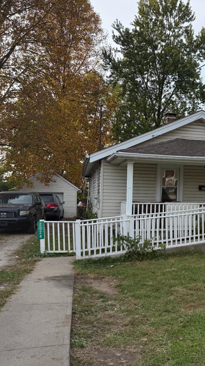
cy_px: 183
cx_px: 193
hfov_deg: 31.7
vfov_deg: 56.6
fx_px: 338
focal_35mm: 35
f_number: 1.78
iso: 80
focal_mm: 6.76
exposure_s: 1/3145
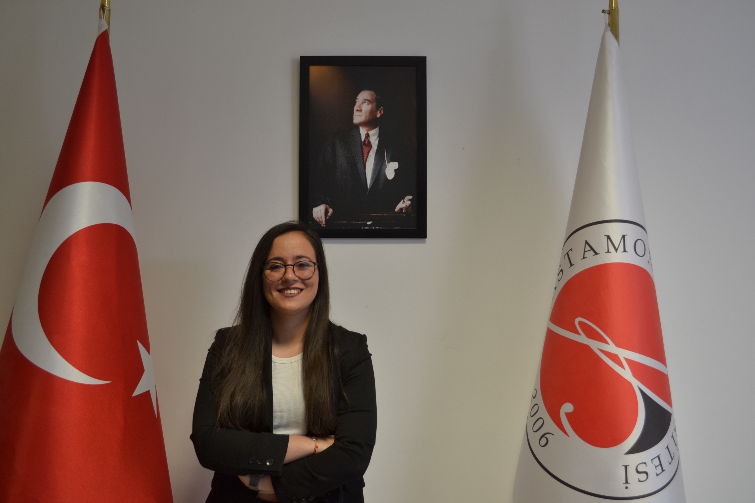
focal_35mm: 30
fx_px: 629
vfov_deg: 43.6
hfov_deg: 61.9
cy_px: 252
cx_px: 378
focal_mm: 20
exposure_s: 1/30
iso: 250
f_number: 3.8
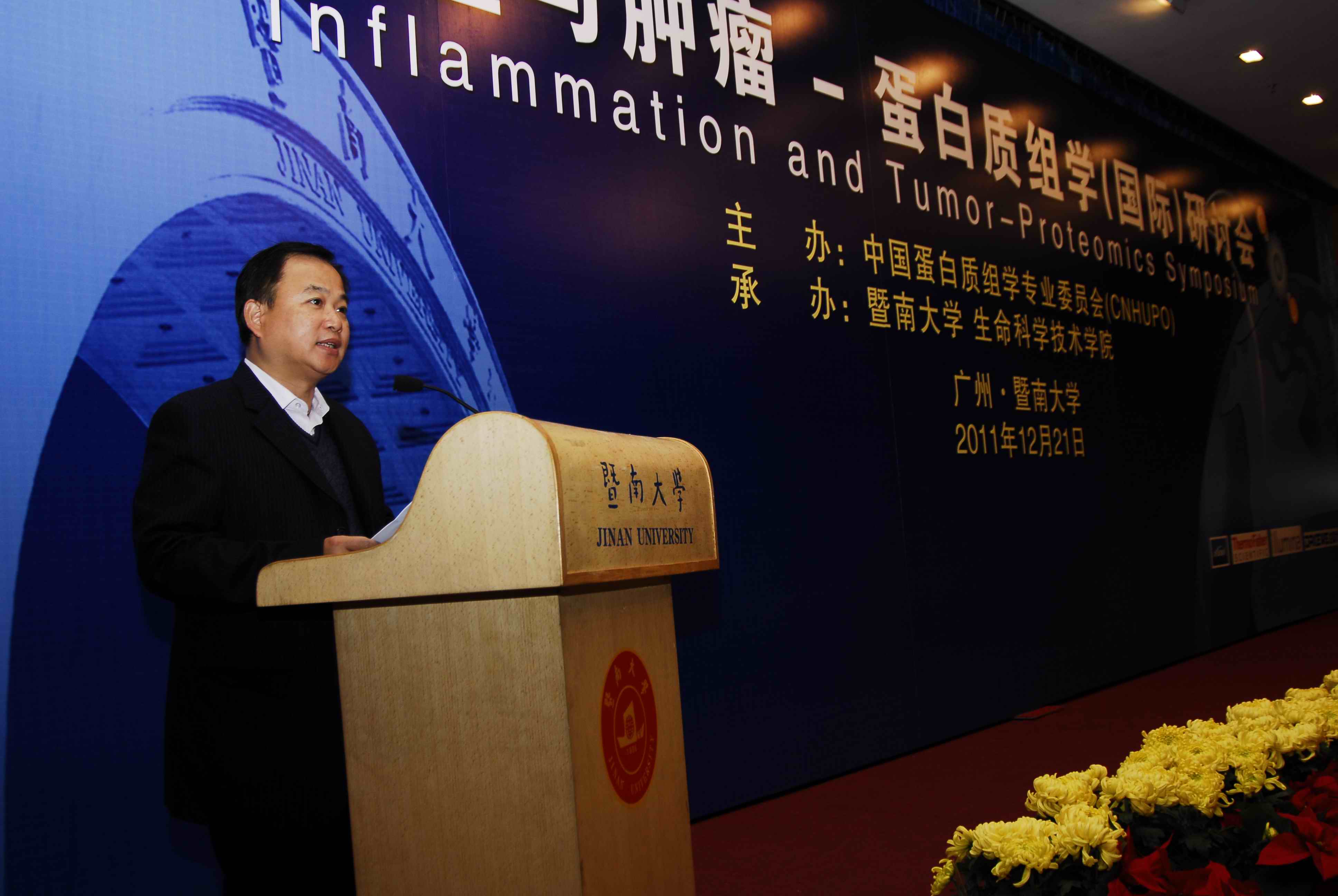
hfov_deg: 53.1
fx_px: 1340
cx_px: 669
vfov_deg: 37.0
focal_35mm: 36
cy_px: 448
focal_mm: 24
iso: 200
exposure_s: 1/50
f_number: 4
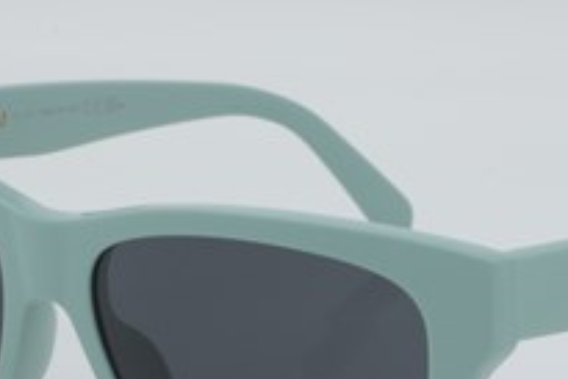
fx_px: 2542
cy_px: 313
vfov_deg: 8.5
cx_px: 324
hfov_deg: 12.7
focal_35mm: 161
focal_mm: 55
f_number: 32
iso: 100
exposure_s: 1/3
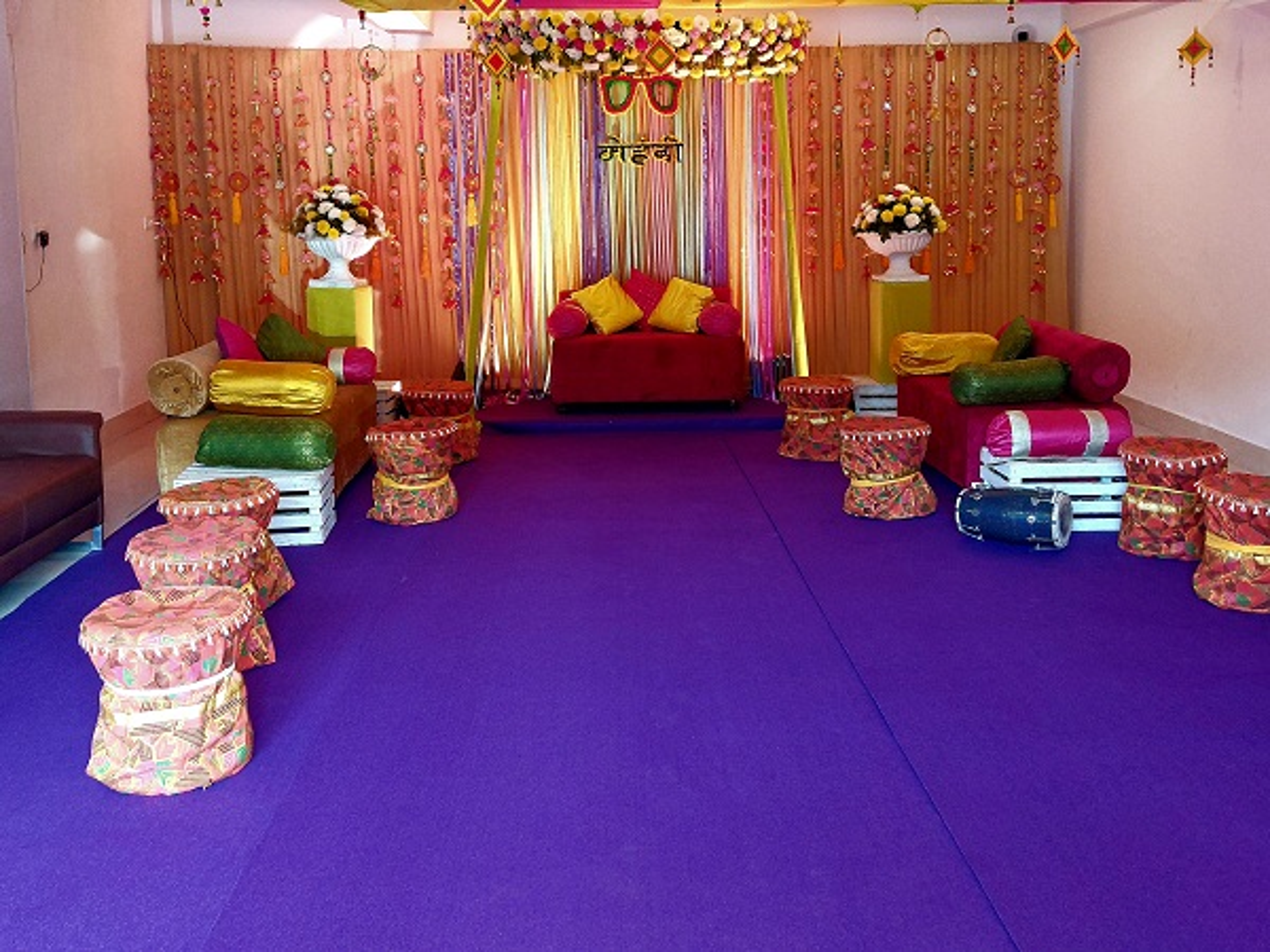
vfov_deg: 56.8
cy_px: 476
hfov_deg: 71.6
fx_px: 881
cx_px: 635
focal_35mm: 24
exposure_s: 1/50
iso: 125
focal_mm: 5.23
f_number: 1.8
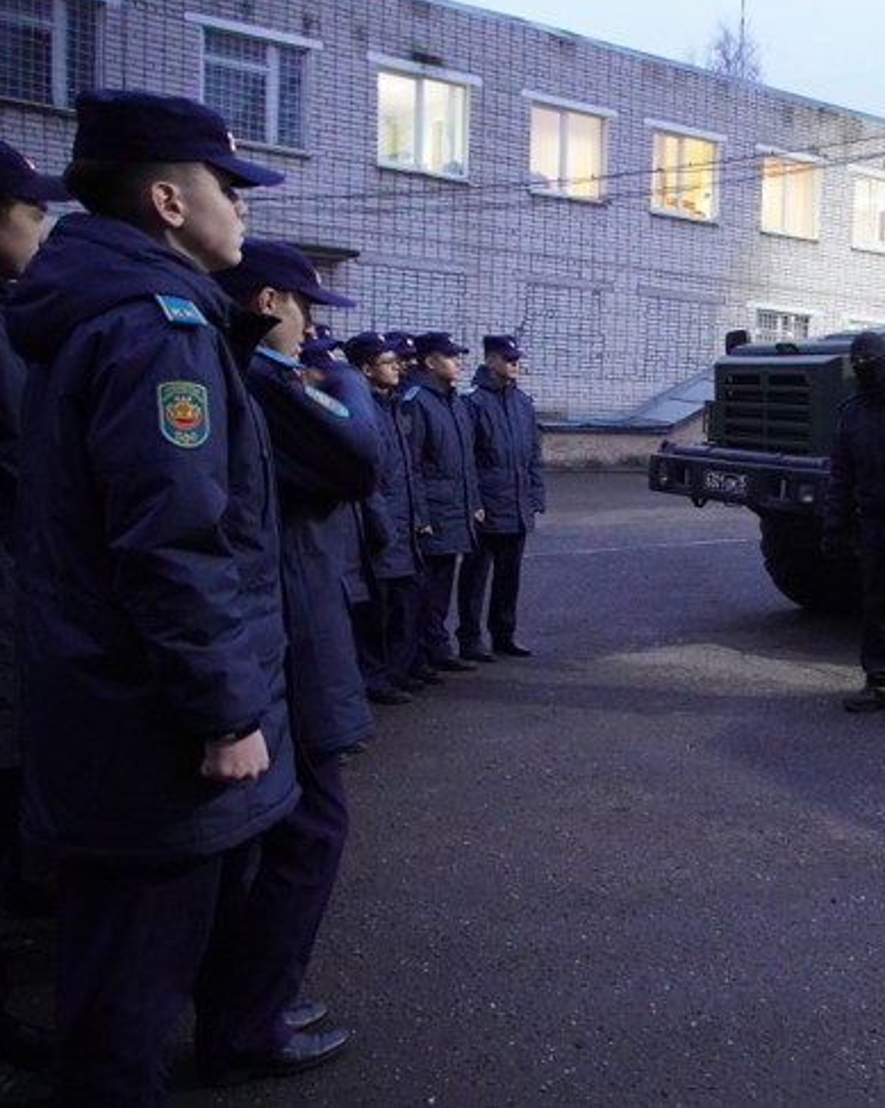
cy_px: 541
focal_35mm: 39
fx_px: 1278
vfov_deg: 46.9
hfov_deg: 35.5
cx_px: 827
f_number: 3.5
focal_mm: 18
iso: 6400
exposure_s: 1/30
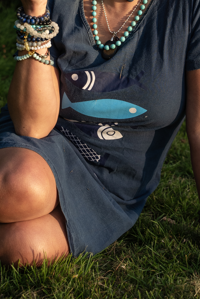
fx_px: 766
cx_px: 64
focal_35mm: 92
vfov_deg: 21.8
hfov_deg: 14.8
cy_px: 53
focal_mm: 35
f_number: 4.8
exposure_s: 1/750
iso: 320
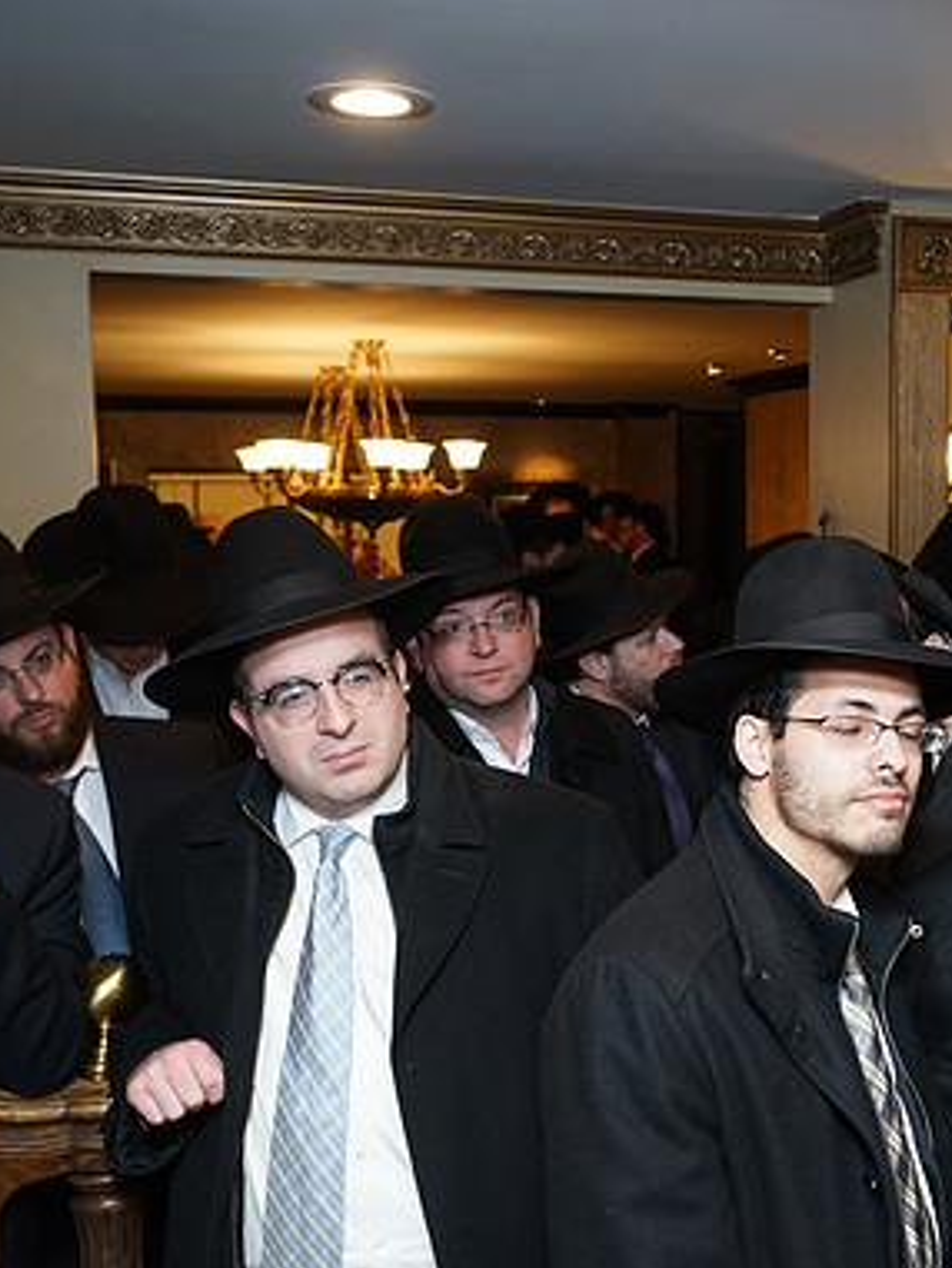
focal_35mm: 41
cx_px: 772
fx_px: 1503
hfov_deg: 34.0
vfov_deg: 45.8
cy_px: 637
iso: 1000
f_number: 5
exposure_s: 1/100
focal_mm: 28
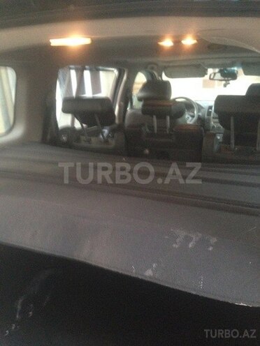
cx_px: 130
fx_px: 330
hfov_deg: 42.9
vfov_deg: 55.4
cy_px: 173
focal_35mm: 33
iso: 400
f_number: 2.4
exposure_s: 1/15
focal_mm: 4.12
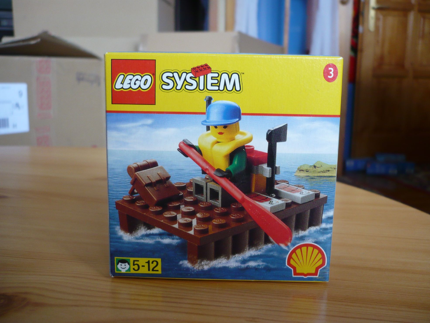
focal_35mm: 35
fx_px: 435
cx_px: 215
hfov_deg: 52.6
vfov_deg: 40.7
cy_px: 162
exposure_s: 1/30
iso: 125
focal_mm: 5.8
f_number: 2.8
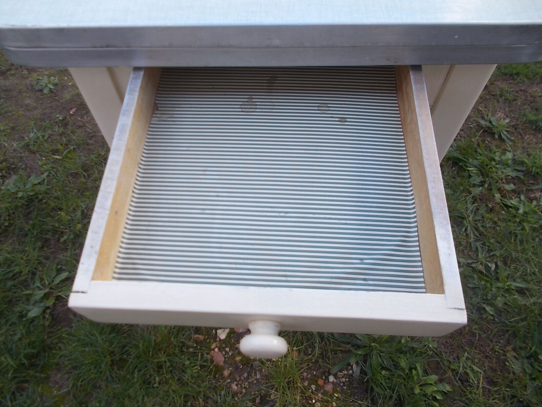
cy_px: 204
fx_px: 407
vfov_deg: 53.1
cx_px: 271
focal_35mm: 26
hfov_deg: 67.3
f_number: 3.2
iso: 80
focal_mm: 4.6
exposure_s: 1/100
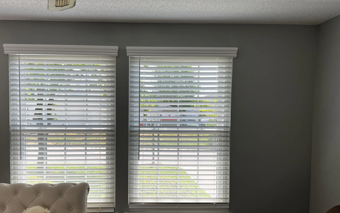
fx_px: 306
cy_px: 125
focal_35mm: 33
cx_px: 149
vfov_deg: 38.2
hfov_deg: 58.0
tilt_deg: -3.3
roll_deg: -0.3
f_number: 1.5
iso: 50
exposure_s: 1/445
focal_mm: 5.7
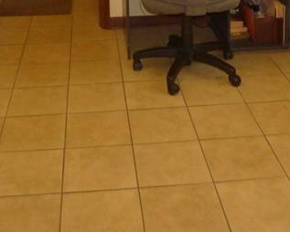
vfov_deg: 21.1
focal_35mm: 63
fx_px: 541
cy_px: -99
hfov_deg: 30.0
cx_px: 124
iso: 320
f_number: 2.8
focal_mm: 3.58
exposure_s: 1/60
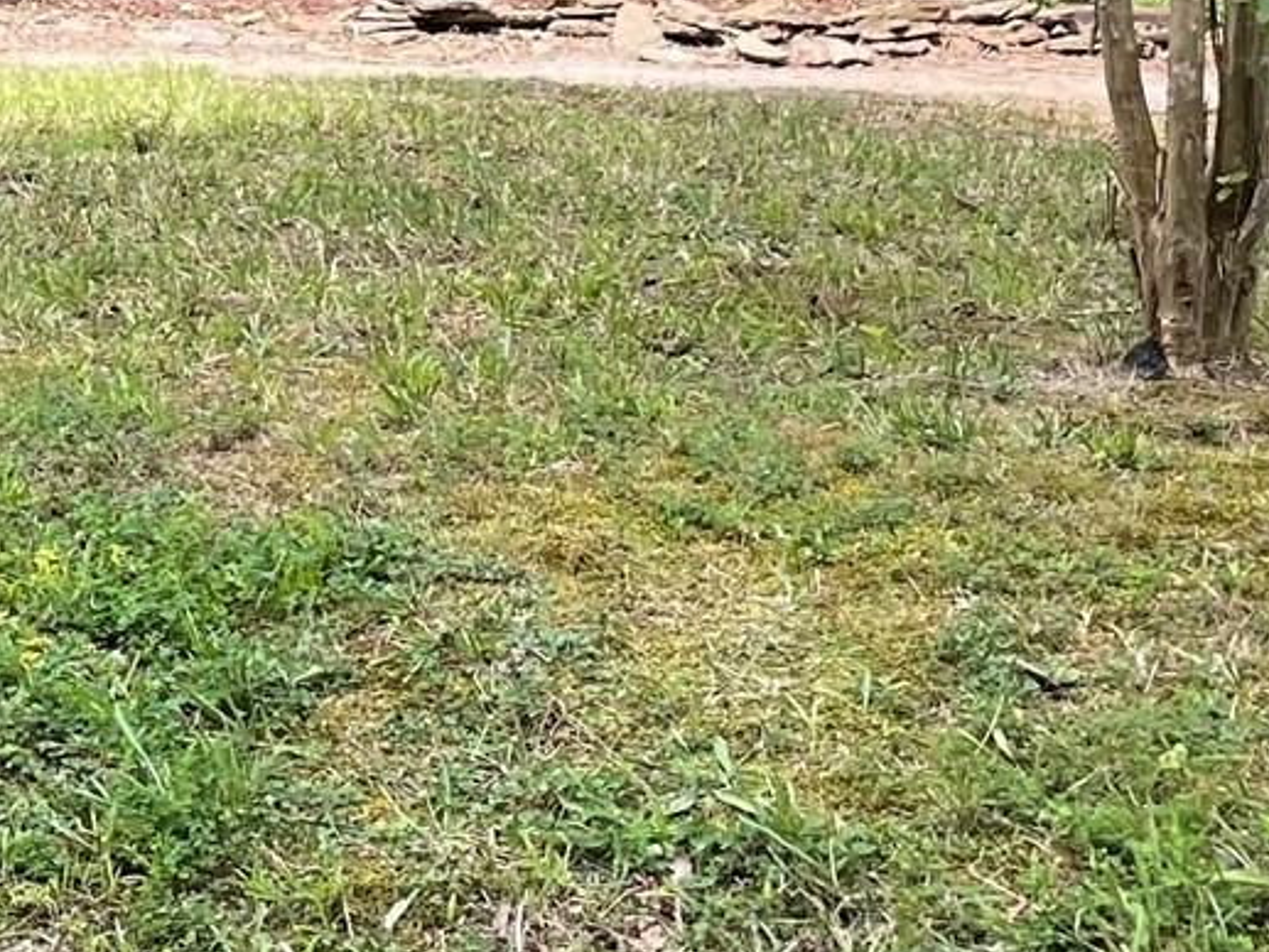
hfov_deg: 18.5
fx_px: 3777
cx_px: -44
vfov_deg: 13.0
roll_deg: +0.4
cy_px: -763
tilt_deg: +7.6
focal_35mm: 103
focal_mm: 4.2
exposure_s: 1/288
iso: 32
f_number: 1.6
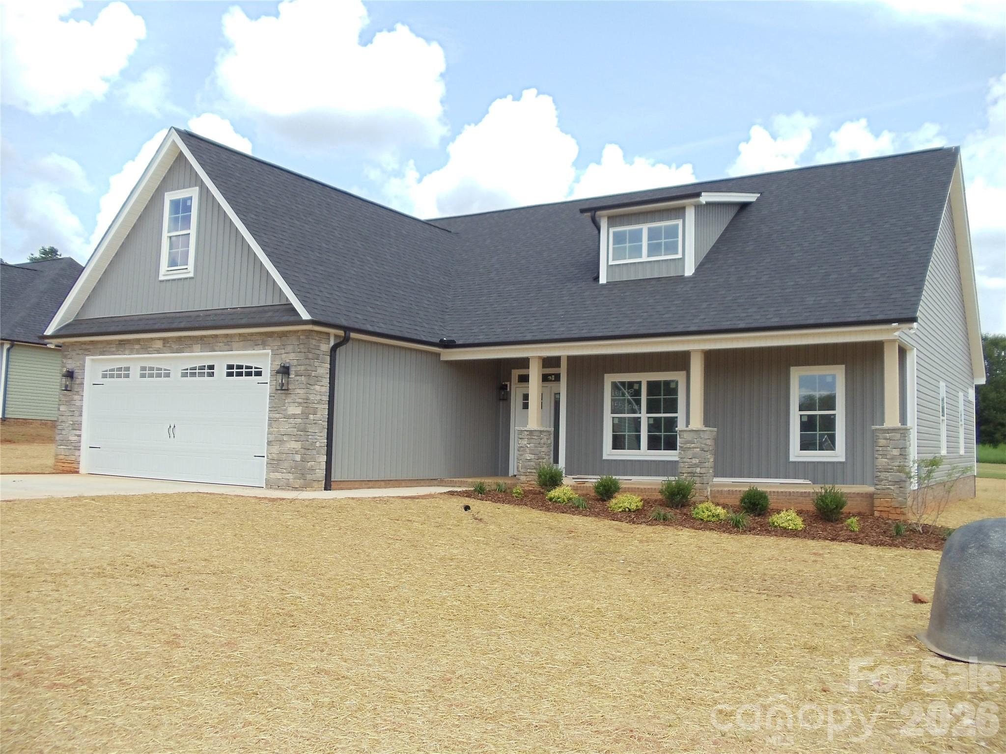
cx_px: 503
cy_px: 377
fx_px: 1279
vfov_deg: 32.9
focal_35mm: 44
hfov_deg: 42.9
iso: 80
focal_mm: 6
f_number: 7.1
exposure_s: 1/125
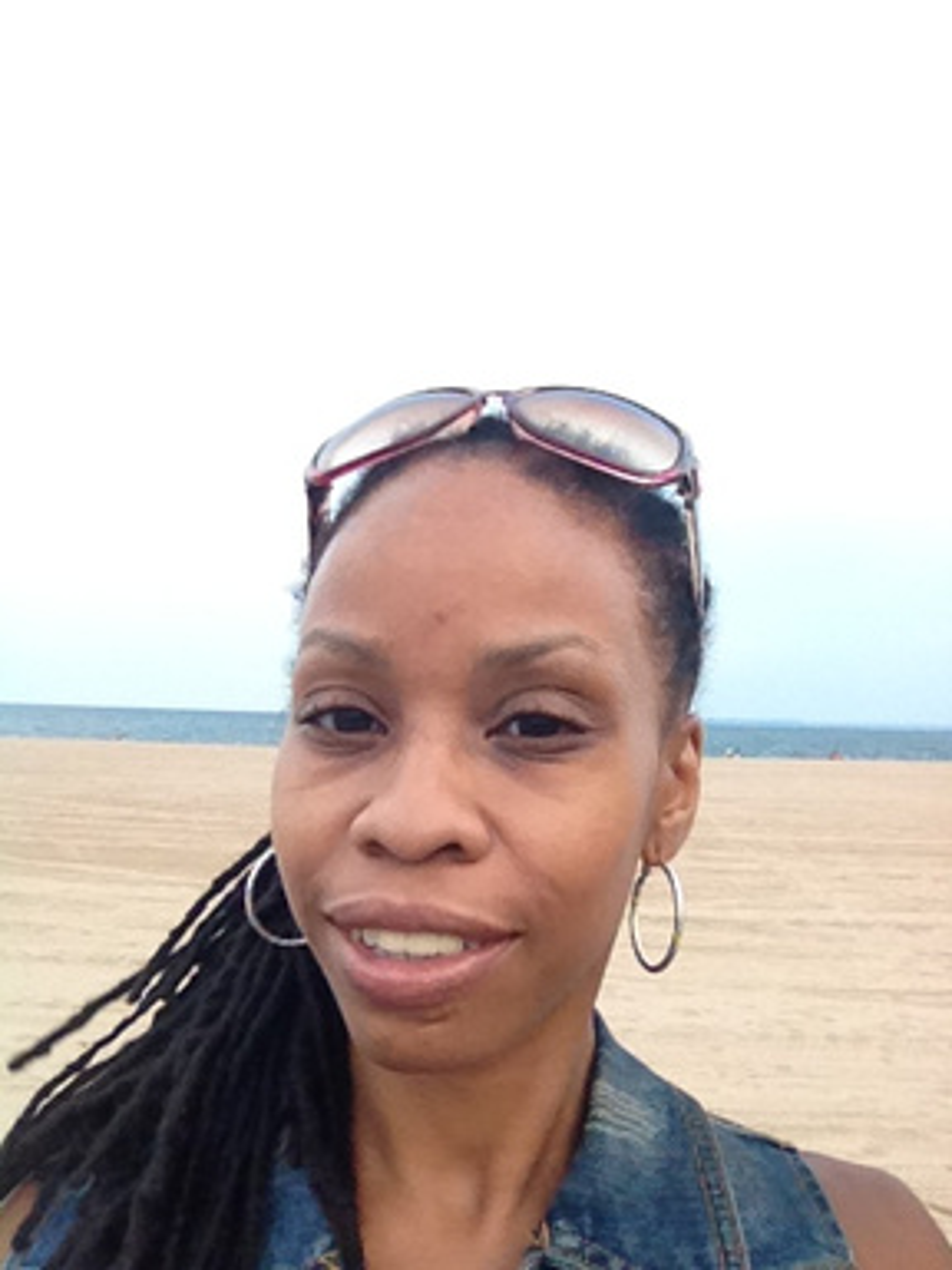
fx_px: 1283
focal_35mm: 35
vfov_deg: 52.6
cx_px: 476
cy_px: 635
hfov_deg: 40.7
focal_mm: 1.85
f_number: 2.4
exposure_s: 1/175
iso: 250
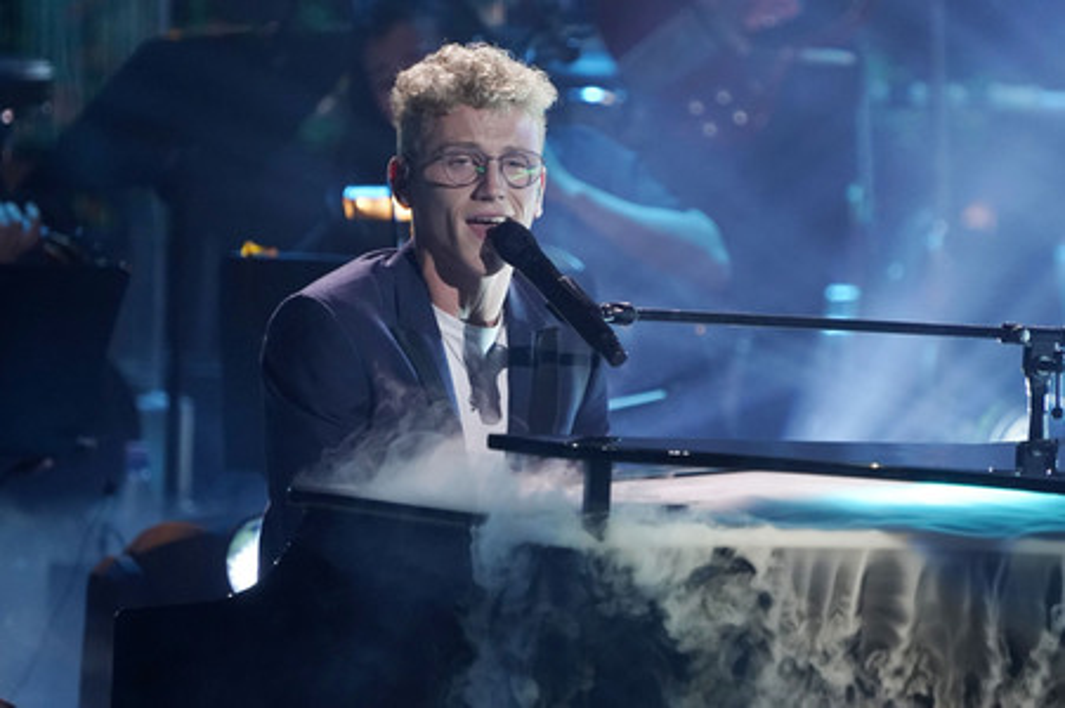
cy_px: 354
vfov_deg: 2.3
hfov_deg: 3.4
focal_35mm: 600
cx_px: 532
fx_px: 17737
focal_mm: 600
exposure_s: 1/160
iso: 5000
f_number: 6.3
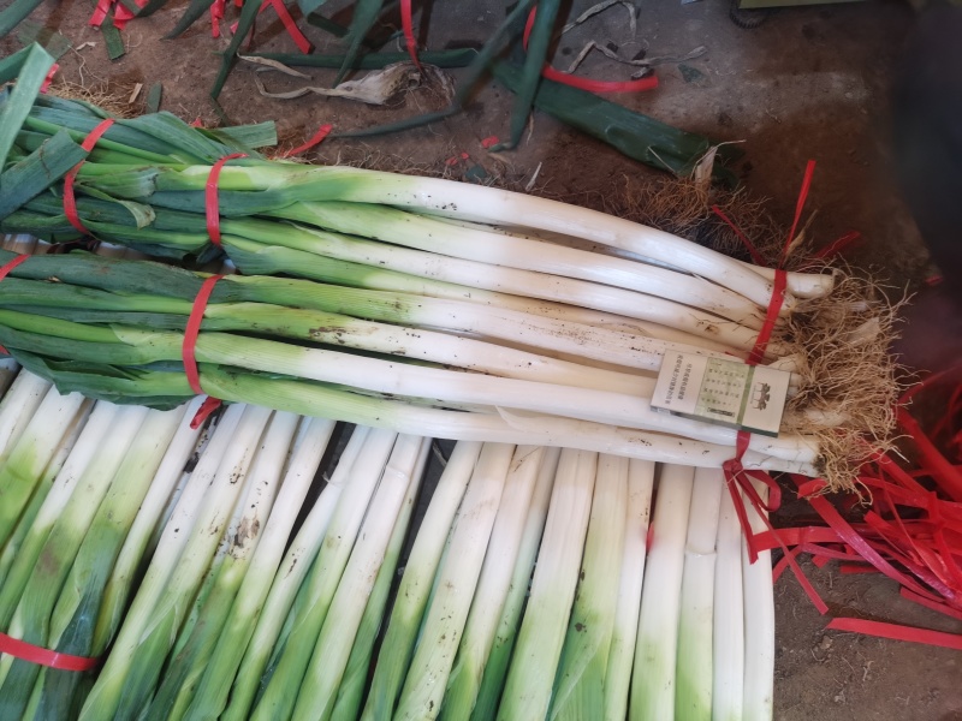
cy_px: 360
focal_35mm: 27
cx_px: 481
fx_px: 750
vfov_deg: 51.4
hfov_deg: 65.3
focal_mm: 5.58
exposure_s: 1/33.3
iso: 320
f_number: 1.8
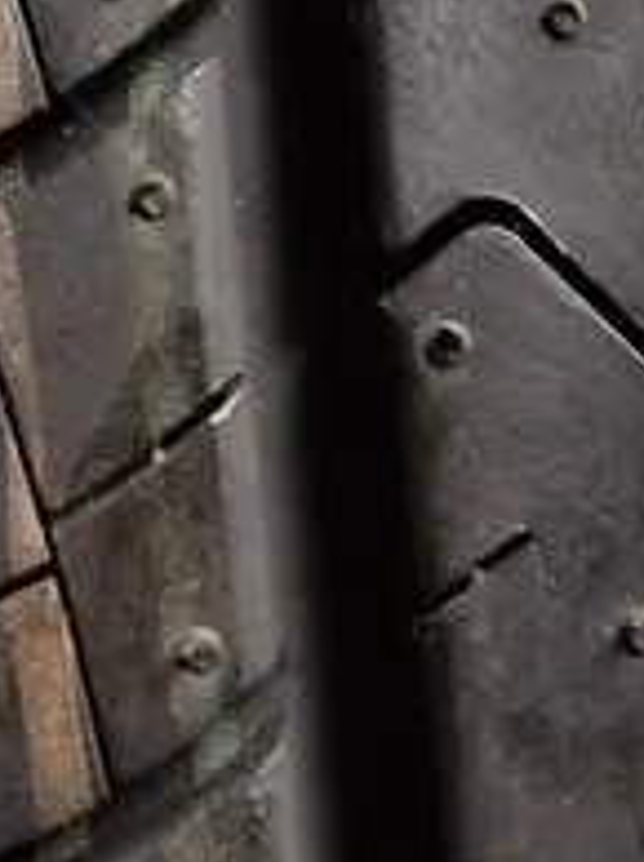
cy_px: -529
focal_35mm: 129
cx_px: 480
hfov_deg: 11.4
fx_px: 3207
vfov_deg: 14.1
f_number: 1.89
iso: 320
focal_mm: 5.95
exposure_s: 1/25
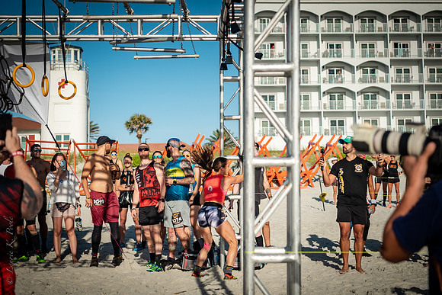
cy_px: 107
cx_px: 233
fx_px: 774
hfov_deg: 31.9
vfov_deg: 21.5
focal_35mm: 63
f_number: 2.8
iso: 360
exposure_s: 1/4000
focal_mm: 48
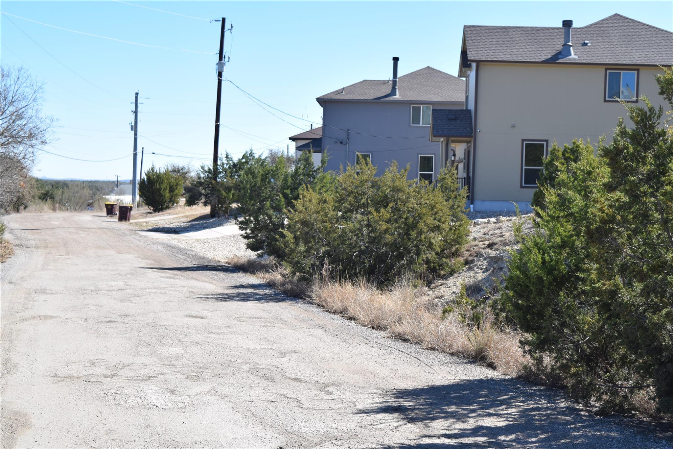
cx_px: 336
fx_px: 981
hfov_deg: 37.9
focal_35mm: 52
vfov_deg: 25.7
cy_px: 224
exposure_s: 1/320
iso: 200
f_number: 9
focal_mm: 35
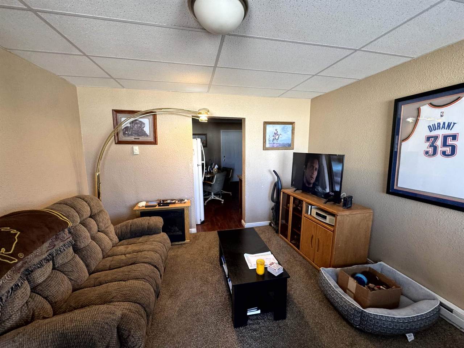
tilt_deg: -9.3
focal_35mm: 14
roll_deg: +0.6
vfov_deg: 85.7
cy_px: 174
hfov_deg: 102.1
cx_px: 232
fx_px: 188
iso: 200
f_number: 2.2
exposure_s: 1/60
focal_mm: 2.22
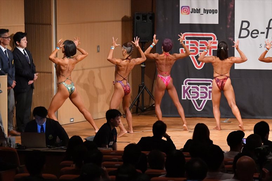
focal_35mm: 174
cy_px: 90
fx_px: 1314
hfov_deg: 11.8
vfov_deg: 7.9
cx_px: 136
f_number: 5.6
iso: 9000
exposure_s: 1/400
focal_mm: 116
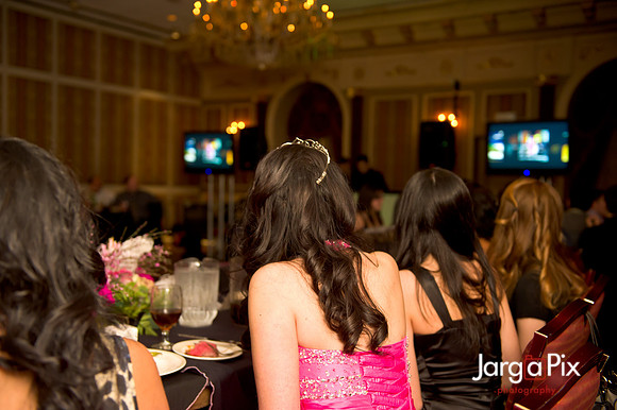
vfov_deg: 31.9
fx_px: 719
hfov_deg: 46.4
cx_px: 308
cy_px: 205
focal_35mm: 42
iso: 1600
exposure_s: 1/125
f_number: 3.2
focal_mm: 42
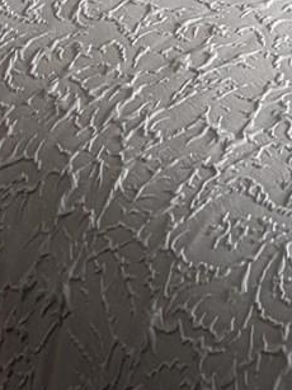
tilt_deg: -11.4
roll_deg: -0.3
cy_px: -694
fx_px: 2195
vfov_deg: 8.7
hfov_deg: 7.2
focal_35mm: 195
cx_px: 698
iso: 80
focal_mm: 5.96
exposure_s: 1/60
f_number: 1.6
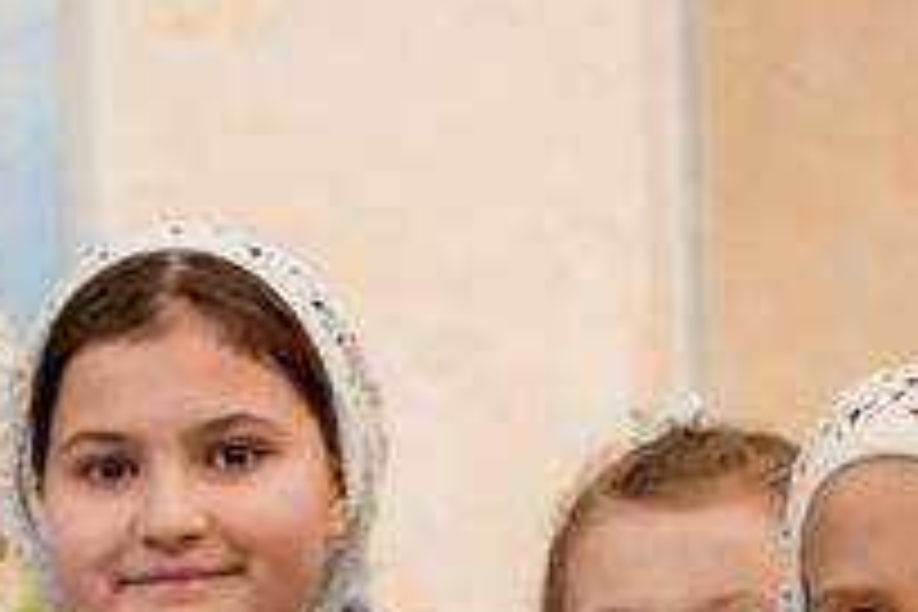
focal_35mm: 161
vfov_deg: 8.3
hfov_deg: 12.6
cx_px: -7
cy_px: 1040
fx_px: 4105
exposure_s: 1/200
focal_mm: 47
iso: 1600
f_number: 2.8
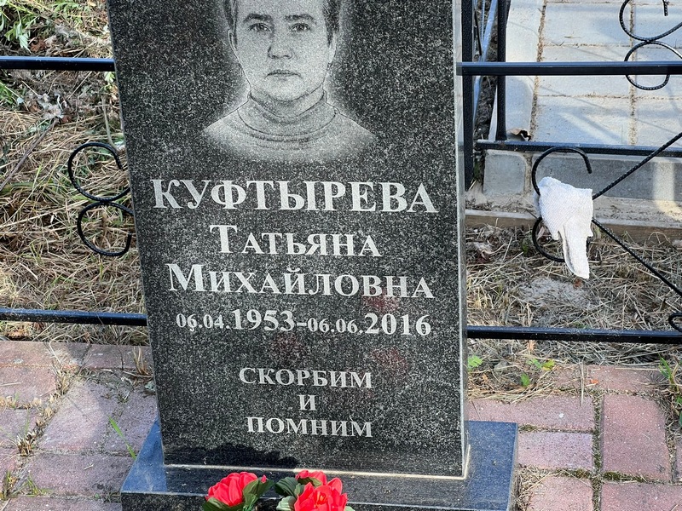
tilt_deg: -26.3
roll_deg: +1.6
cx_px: 341
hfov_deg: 25.3
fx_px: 1517
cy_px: 256
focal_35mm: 77
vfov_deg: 19.1
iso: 32
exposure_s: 1/99
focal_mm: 9
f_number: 2.8
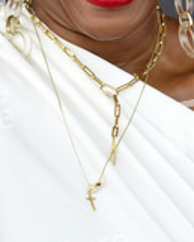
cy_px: 45
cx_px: 102
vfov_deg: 6.1
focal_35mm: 315
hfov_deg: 4.9
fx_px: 2259
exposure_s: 1/250
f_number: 6.3
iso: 500
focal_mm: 135
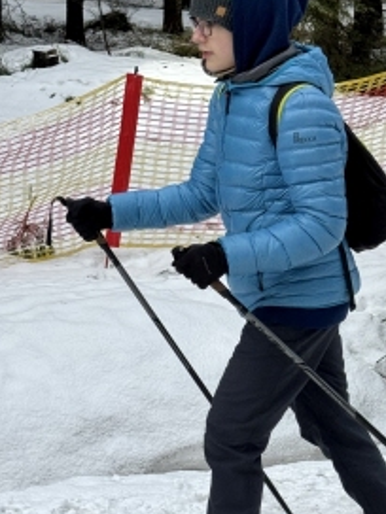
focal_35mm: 106
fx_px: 1576
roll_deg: -0.8
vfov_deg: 18.5
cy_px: 353
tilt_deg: -12.3
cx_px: 197
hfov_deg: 14.0
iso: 64
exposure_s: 1/2513
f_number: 1.78
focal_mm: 6.86
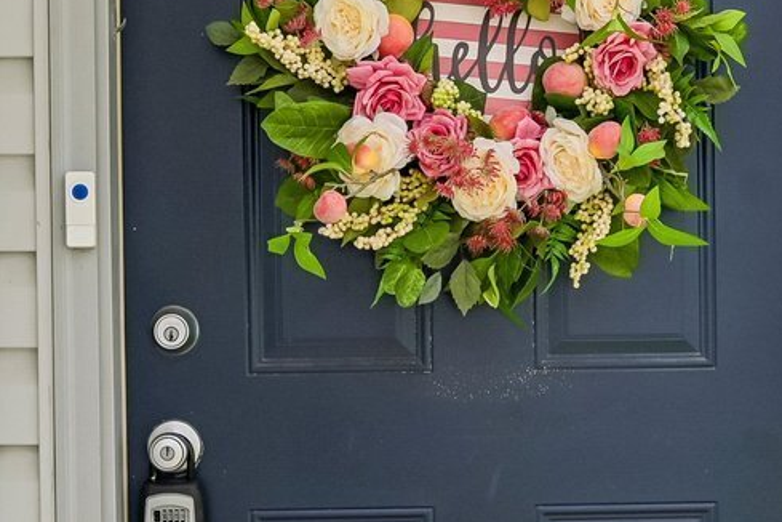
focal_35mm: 67
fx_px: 1455
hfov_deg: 30.1
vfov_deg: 20.3
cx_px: 433
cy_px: 249
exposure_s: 1/125
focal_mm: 16
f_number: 8
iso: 100
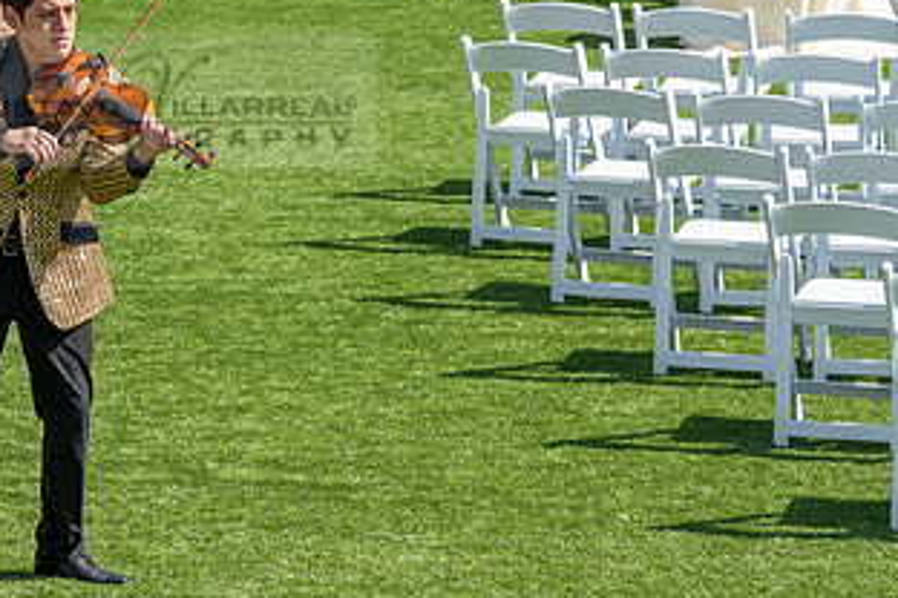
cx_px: 132
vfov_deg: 6.2
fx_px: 5562
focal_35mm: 223
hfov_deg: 9.2
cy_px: 99
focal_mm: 120
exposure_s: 1/1000
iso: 200
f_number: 5.6
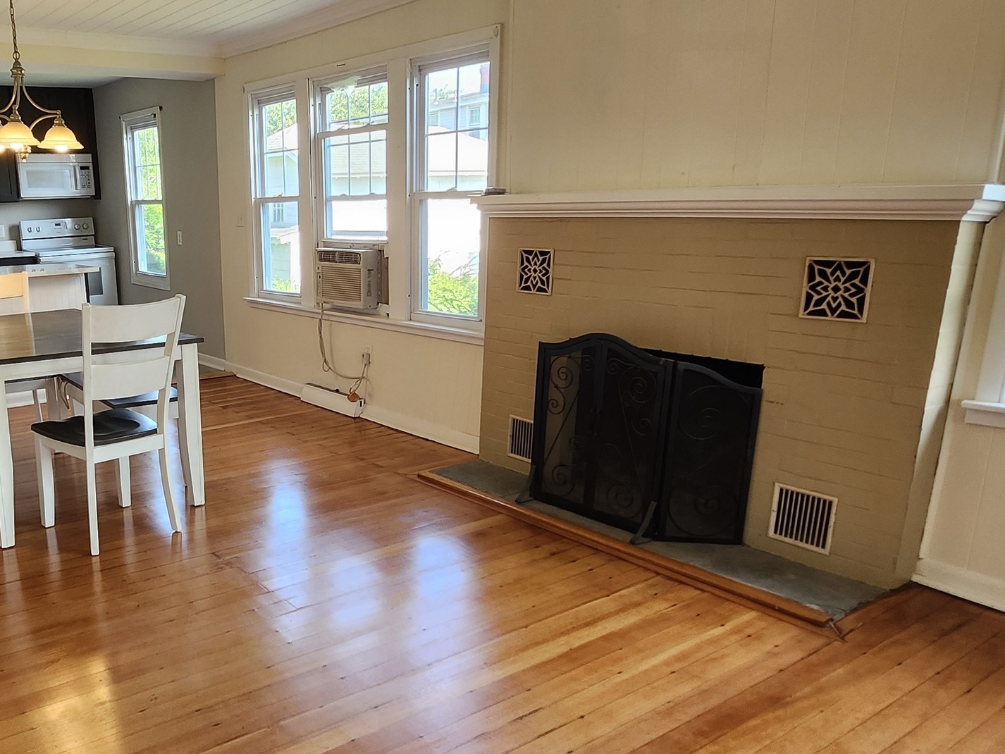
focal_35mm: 28
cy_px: 417
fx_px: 813
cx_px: 269
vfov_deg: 49.7
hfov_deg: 60.4
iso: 64
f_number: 2.2
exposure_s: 1/60
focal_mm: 1.74
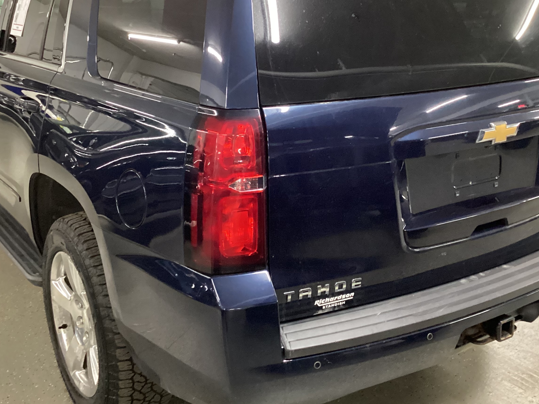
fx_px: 685
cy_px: 148
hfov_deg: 42.9
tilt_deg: -14.5
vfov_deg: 32.7
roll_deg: +0.2
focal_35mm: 44
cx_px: 278
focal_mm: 3.3
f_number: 2.4
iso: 500
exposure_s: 1/30
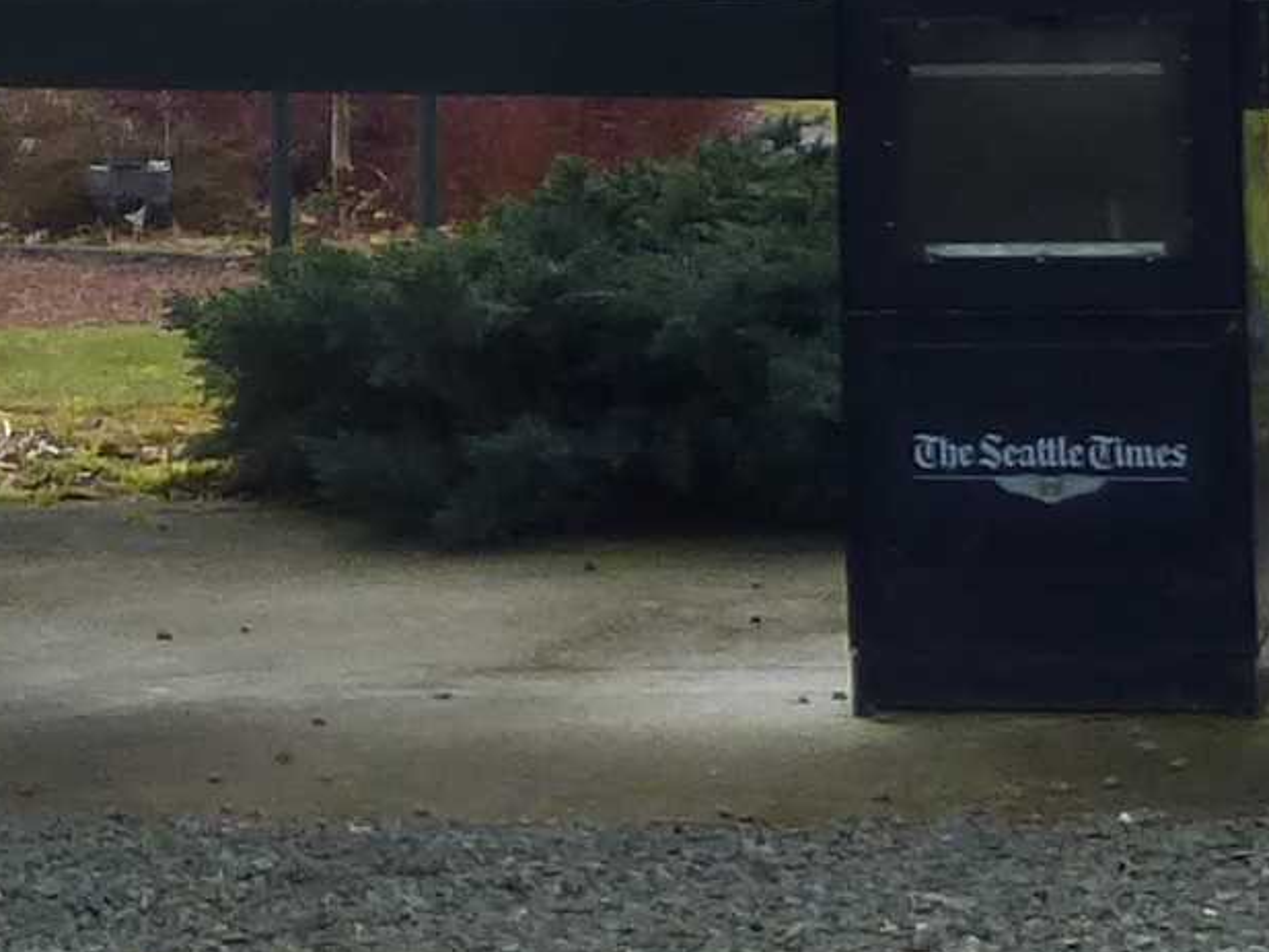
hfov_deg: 9.2
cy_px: -230
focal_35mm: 210
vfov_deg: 7.0
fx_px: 7700
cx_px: -485
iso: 100
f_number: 4
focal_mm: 5.4
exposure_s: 1/250
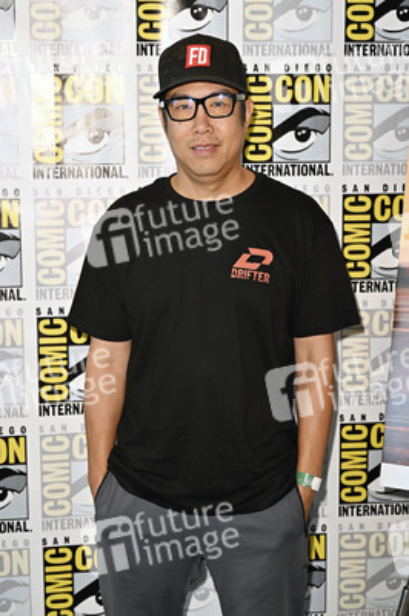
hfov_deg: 20.0
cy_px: 308
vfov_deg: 29.7
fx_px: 1161
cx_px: 204
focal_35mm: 68
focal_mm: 68
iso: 1250
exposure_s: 1/250
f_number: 4.5
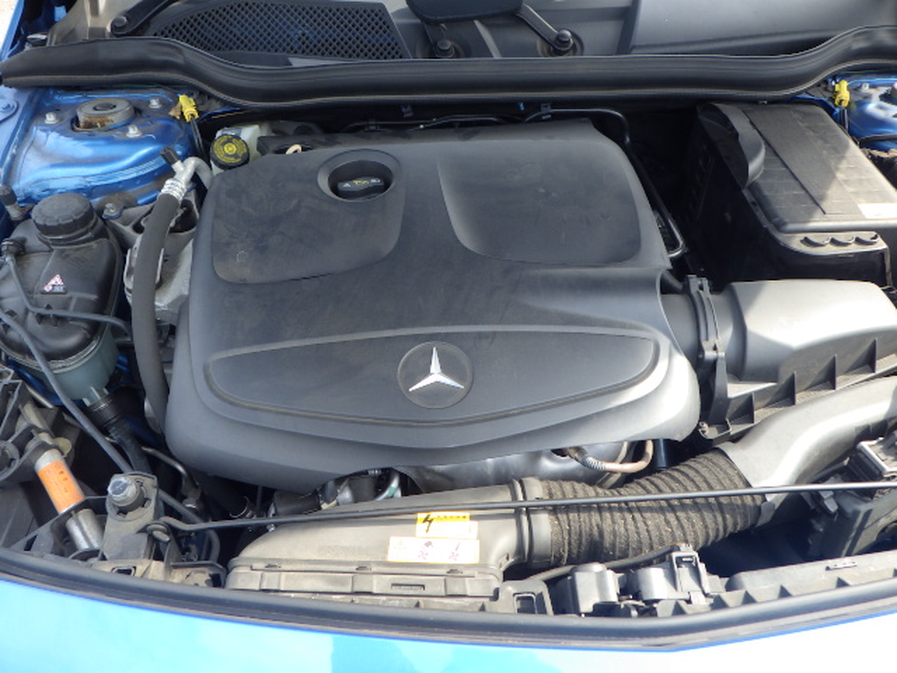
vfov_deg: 49.7
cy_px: 336
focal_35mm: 28
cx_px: 448
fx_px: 726
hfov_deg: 63.4
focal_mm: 5
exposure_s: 1/160
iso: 125
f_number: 3.5
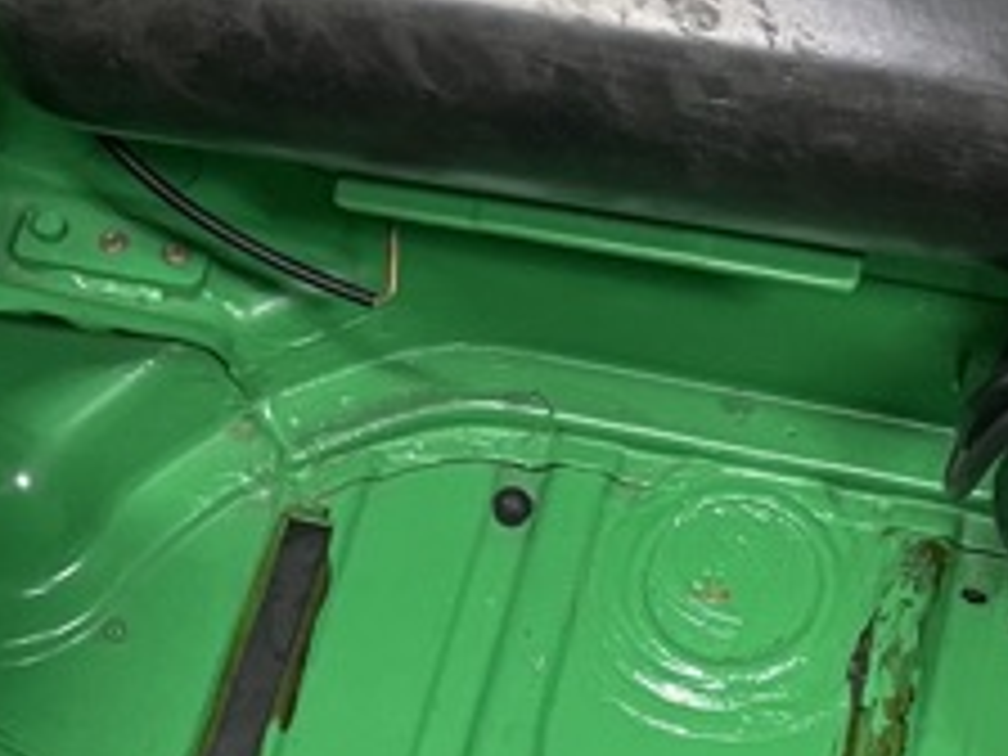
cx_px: 634
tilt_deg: -49.4
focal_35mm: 119
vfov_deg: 12.3
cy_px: -45
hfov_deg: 16.5
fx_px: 3465
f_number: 1.6
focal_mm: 4.2
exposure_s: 1/50
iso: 400
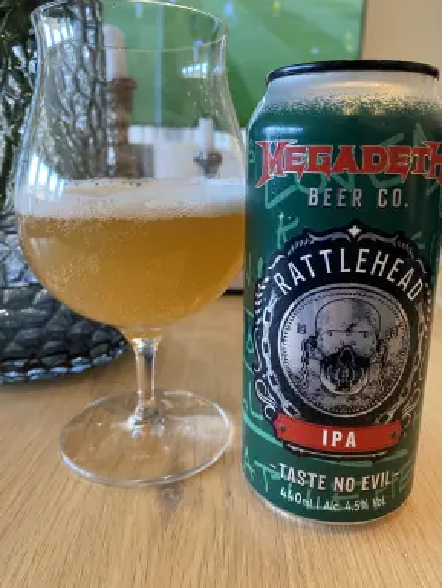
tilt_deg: -14.1
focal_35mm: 27
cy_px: 286
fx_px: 459
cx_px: 226
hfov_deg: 51.4
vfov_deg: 65.3
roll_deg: -1.0
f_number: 1.8
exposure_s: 1/50
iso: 400
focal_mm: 4.25
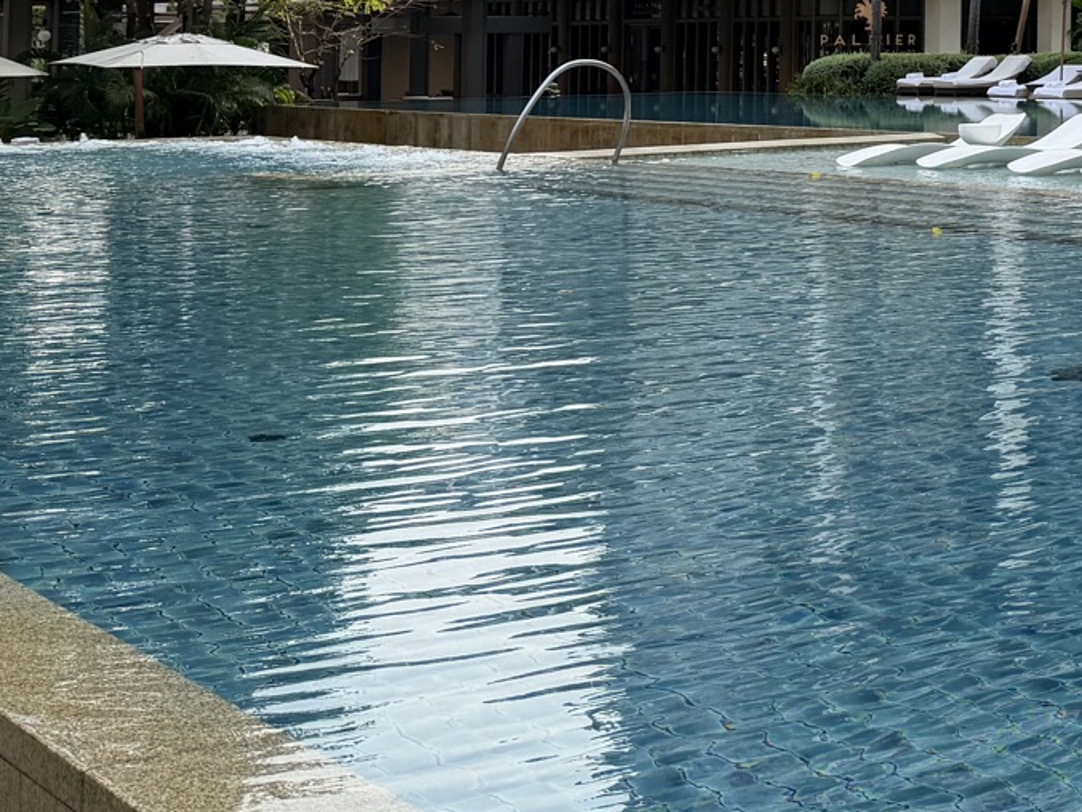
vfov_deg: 19.8
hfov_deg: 24.7
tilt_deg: +3.5
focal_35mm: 71
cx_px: 1309
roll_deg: -0.2
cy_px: -94
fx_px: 2219
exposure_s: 1/1464
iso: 100
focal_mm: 6.76
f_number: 1.78
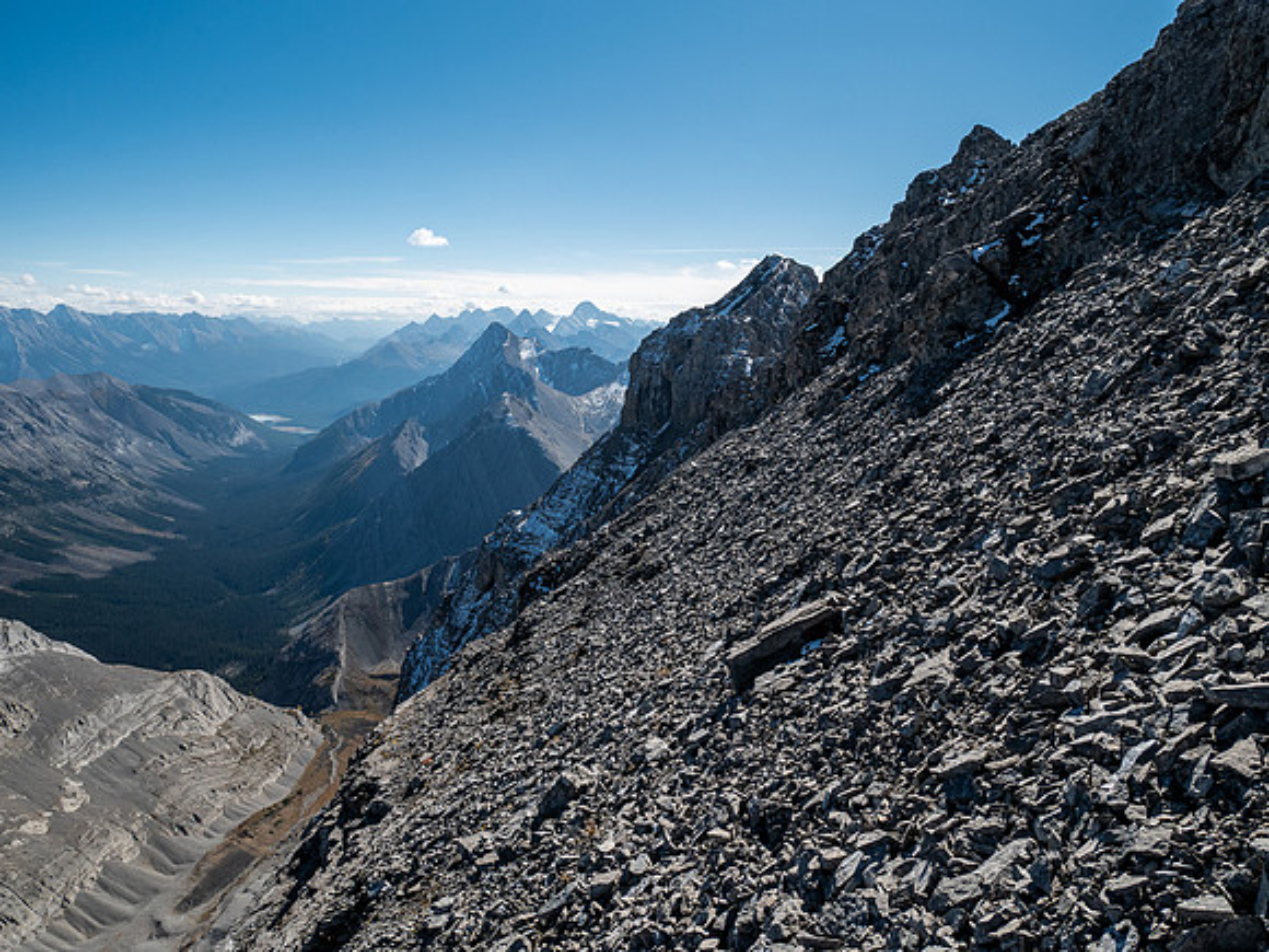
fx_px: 880
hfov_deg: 71.6
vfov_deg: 56.8
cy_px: 476
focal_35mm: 24
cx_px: 634
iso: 200
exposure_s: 1/400
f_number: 8
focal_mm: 12
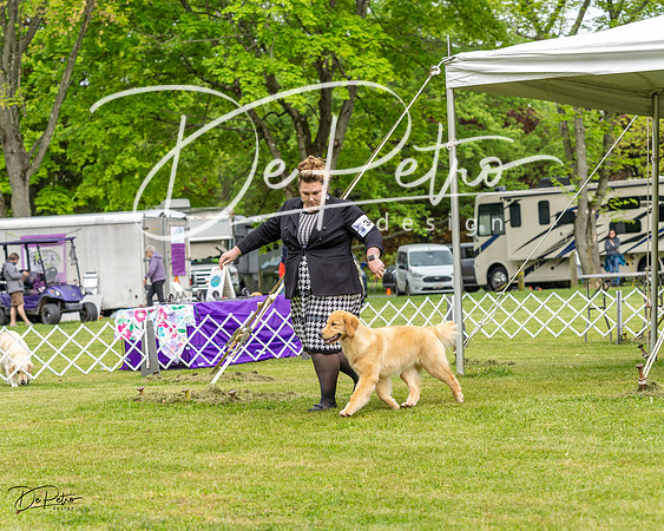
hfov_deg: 18.5
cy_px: 266
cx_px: 332
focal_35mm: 104
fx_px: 2035
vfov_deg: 14.9
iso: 400
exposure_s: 1/640
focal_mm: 92
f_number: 4.5
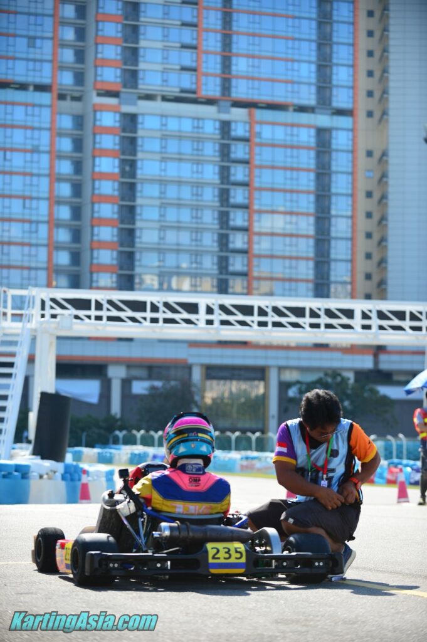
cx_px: 214
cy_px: 321
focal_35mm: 102
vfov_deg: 20.0
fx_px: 1818
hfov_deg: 13.4
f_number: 2.8
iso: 100
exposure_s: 1/640
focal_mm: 102
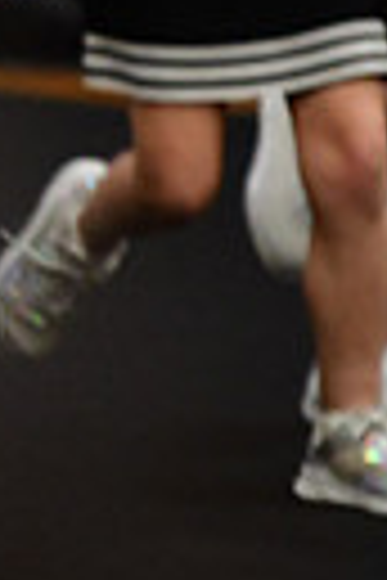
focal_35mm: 1347
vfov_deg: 1.5
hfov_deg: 1.0
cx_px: -850
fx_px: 21719
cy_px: -56
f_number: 2.8
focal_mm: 200
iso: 4000
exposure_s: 1/800
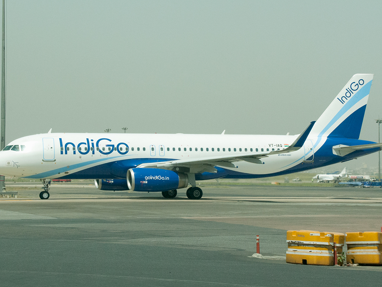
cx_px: 193
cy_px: 143
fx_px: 1269
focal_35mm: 115
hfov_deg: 17.1
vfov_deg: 12.9
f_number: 13
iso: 2000
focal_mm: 70
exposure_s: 1/1000
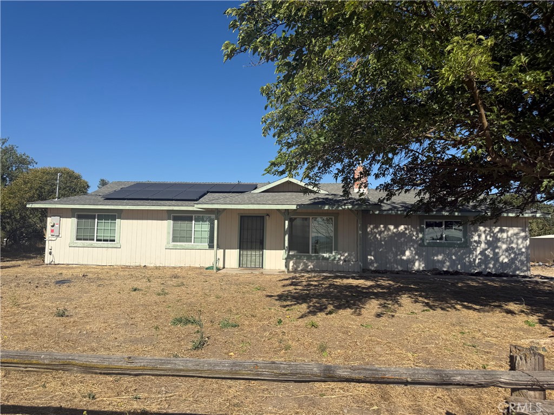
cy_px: 208
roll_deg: -0.7
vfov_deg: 56.8
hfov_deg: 71.6
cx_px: 277
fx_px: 384
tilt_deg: +2.6
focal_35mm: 24
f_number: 1.78
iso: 80
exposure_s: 1/5714
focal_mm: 6.76
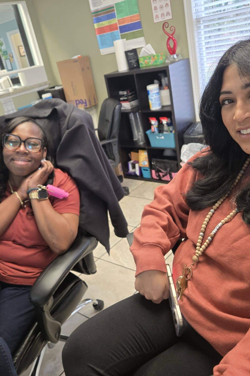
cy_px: 188
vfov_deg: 58.7
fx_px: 333
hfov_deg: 41.1
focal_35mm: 32
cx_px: 118
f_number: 1.8
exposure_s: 1/120
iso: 320
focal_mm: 5.4
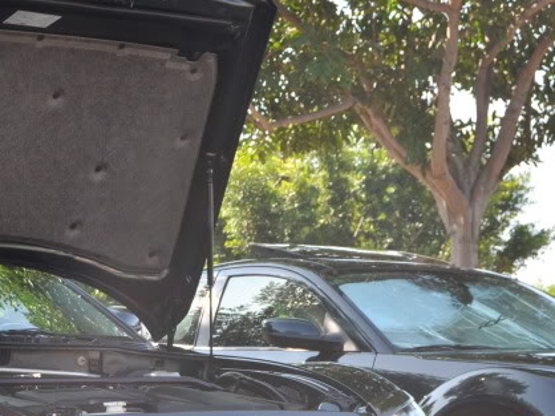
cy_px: 365
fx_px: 1811
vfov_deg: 13.0
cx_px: 11
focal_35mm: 113
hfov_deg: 17.1
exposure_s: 1/200
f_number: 7.1
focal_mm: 32
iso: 200
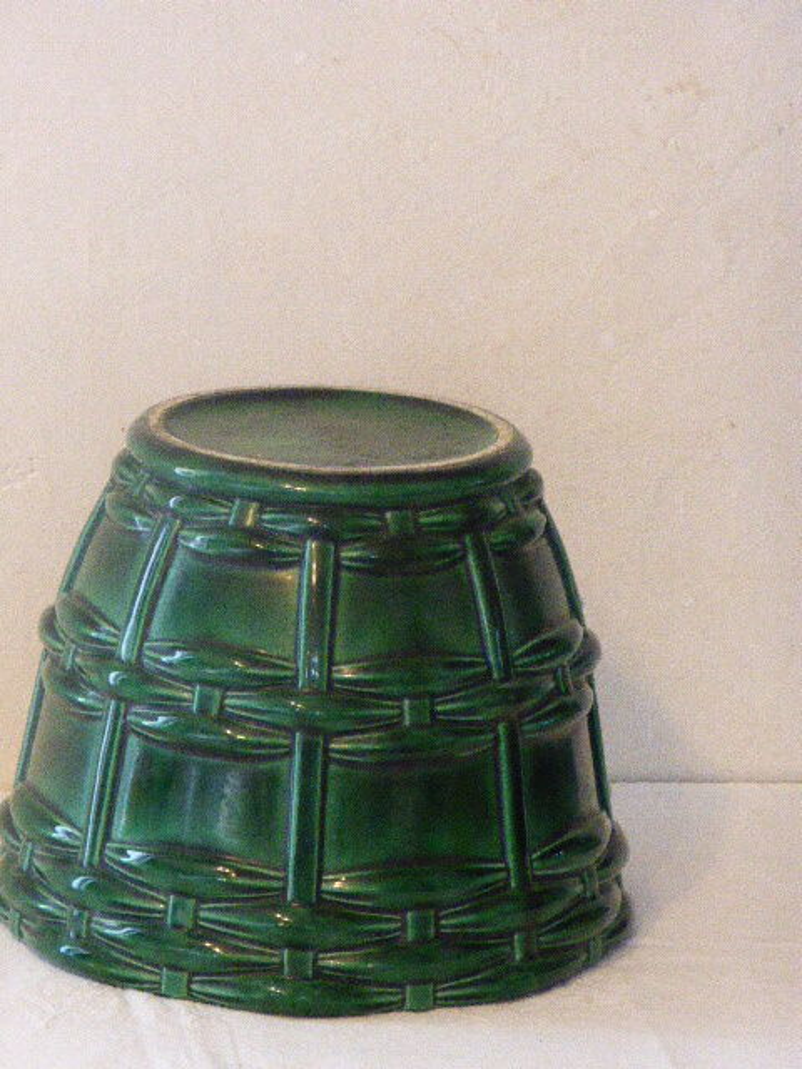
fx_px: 6796
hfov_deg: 6.8
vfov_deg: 9.0
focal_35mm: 220
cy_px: 534
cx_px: 401
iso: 1600
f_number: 5.5
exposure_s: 1/30
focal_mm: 35.6
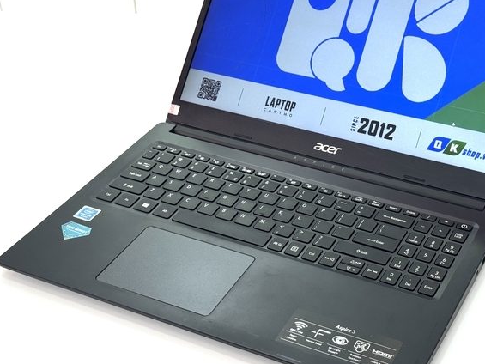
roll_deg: +3.2
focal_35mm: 68
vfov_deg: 21.6
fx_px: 953
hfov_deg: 28.5
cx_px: 285
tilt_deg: -31.6
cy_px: 159
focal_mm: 6.76
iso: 50
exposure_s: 1/121
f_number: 1.78
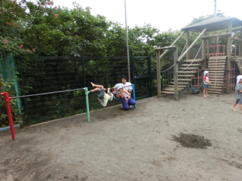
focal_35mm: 24
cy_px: 90
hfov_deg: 71.6
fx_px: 168
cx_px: 121
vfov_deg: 56.8
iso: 80
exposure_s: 1/250
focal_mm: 4.24
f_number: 3
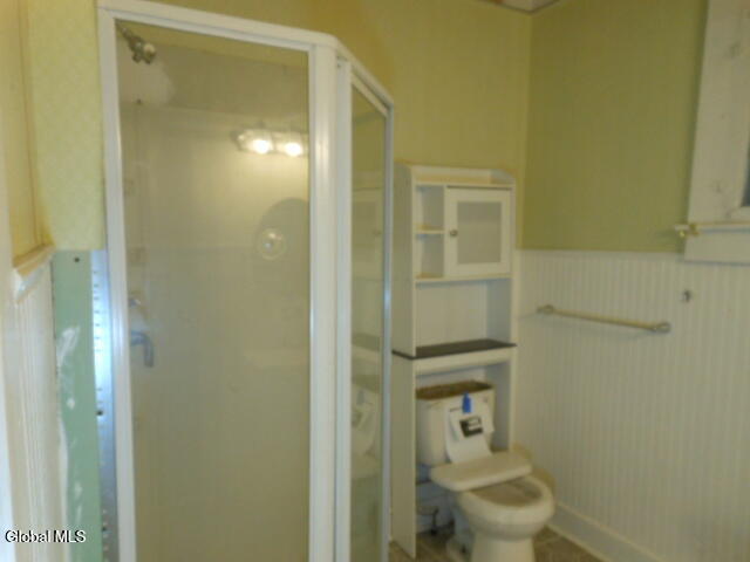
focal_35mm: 25
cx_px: 375
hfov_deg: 69.4
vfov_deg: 54.9
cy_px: 281
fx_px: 542
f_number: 3.2
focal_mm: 4.5
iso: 320
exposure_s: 1/30
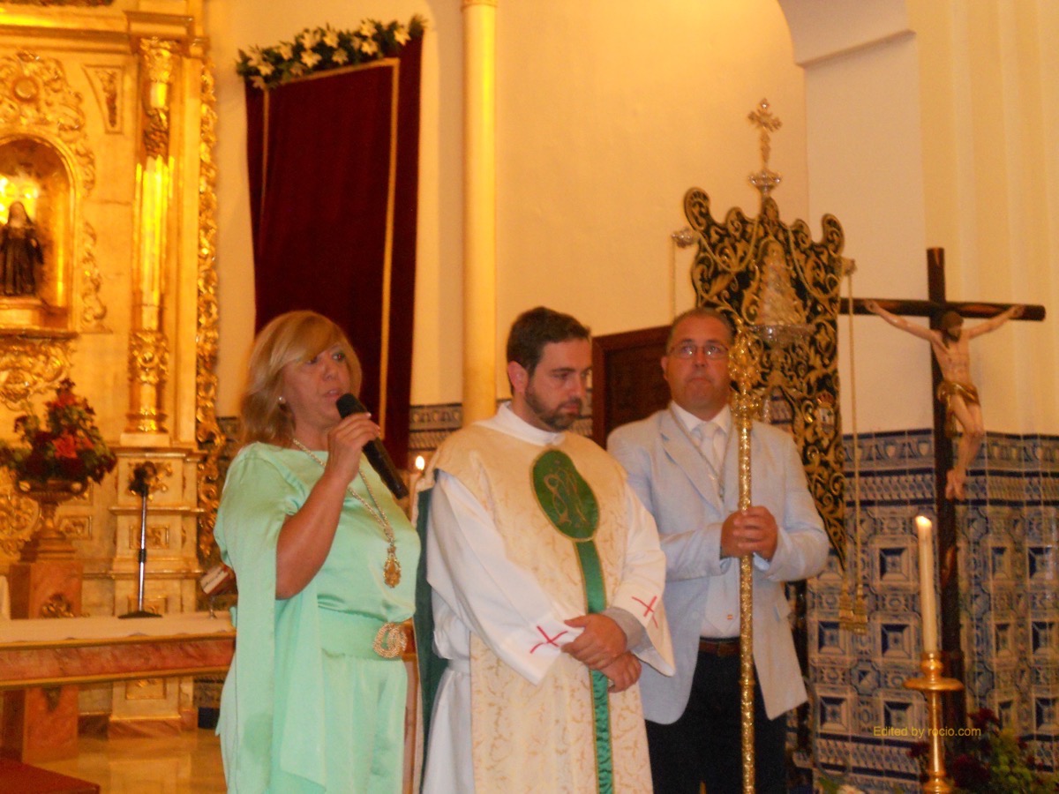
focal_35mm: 46
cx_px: 530
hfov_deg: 41.2
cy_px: 397
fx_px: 1407
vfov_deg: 31.5
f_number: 4.3
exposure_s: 1/30
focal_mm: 8.2
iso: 500
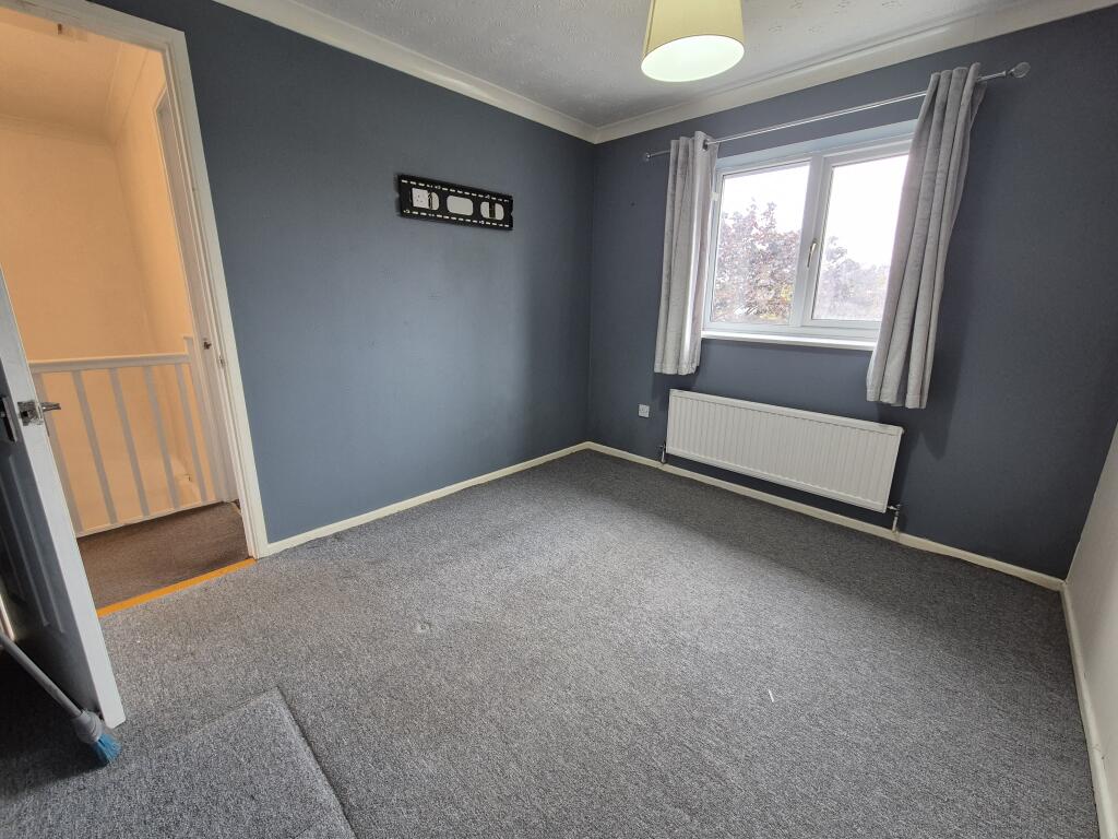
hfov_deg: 106.2
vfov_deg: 89.9
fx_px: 420
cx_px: 559
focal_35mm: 13
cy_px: 420
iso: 250
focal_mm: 2.2
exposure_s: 1/50
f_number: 2.2
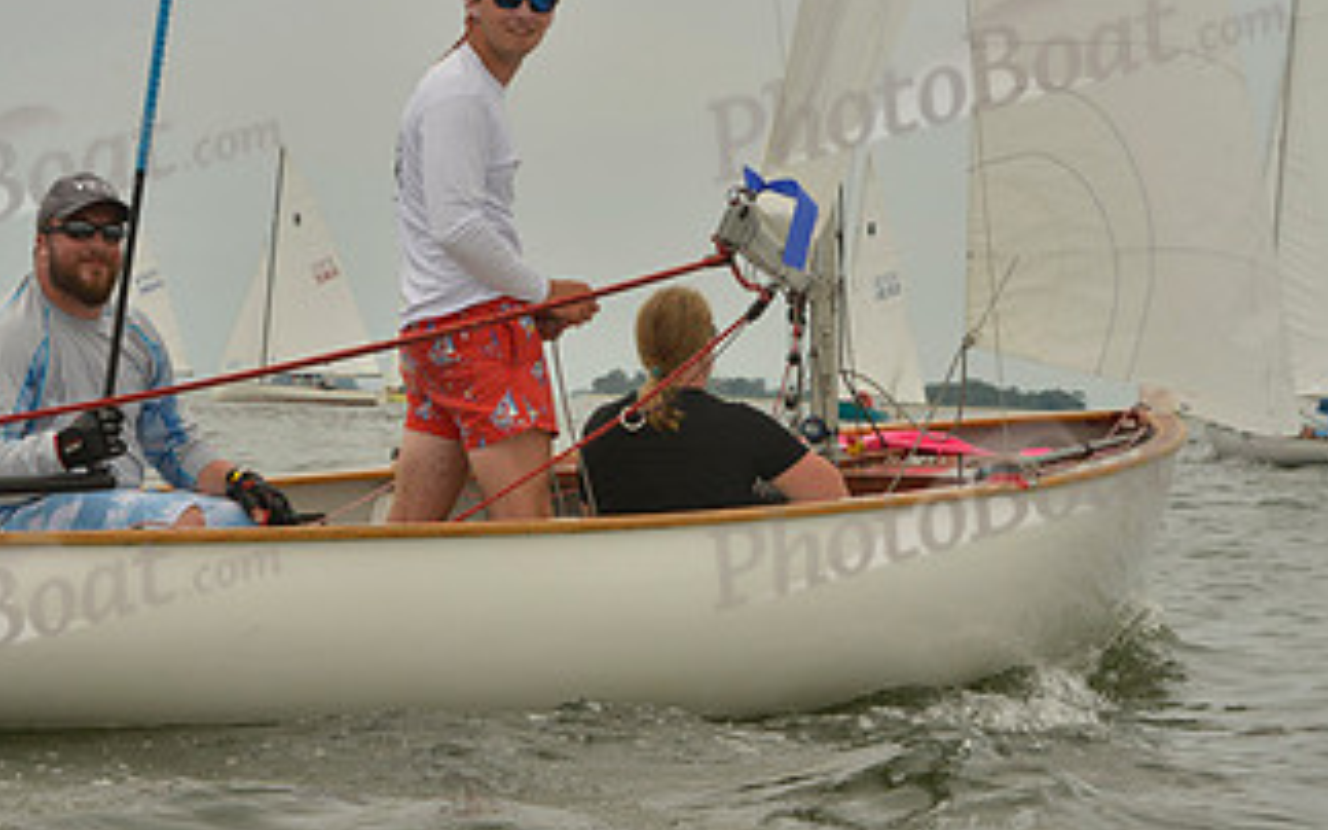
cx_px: 497
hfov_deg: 16.3
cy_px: 347
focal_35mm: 128
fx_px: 4633
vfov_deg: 10.2
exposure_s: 1/800
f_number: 11
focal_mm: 70
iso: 400
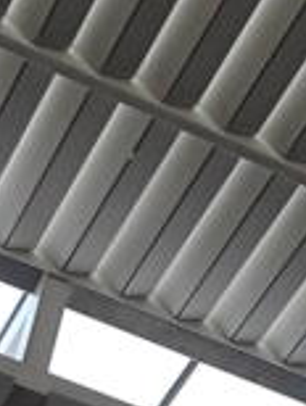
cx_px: 712
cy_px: 533
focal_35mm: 167
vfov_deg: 11.5
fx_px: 1963
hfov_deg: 8.3
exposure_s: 1/120
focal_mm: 2.9
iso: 64
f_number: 1.9
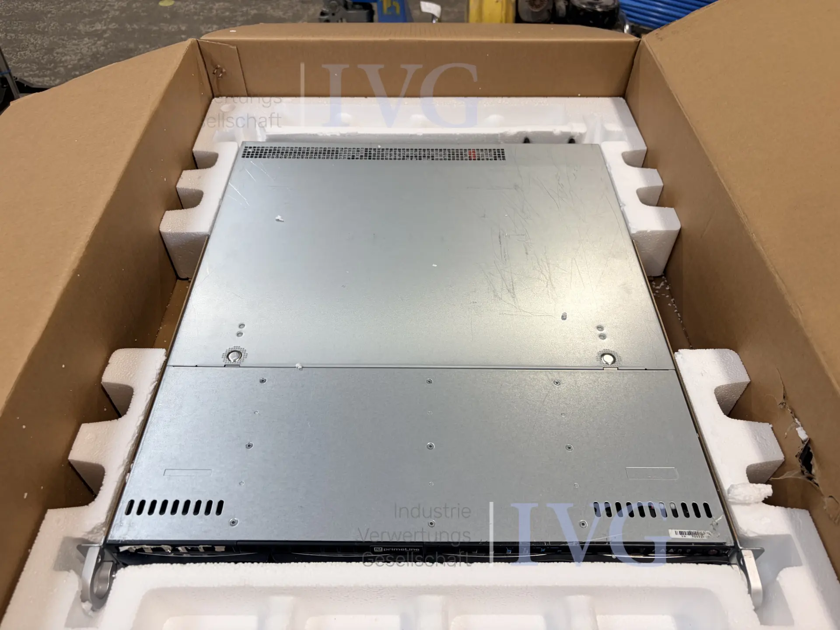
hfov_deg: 67.3
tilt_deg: -47.3
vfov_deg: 53.1
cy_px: 315
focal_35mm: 26
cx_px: 420
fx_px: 631
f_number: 1.6
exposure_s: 1/100
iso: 64
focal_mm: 5.96
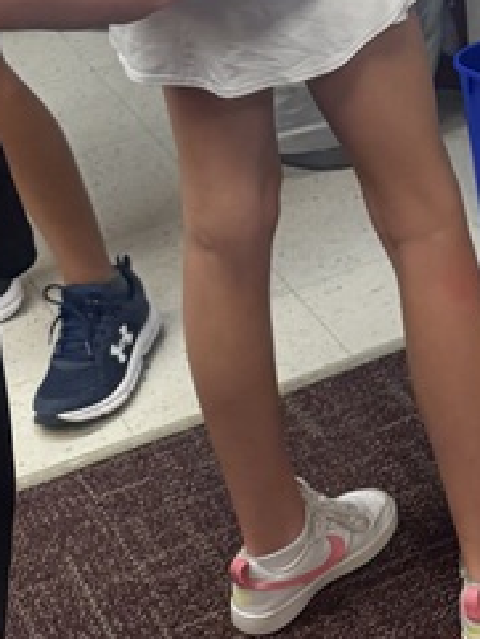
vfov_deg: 17.5
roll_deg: +3.6
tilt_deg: -12.7
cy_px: -284
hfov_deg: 14.0
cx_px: 597
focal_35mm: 102
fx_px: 1884
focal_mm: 6.76
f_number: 1.78
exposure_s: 1/120
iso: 160
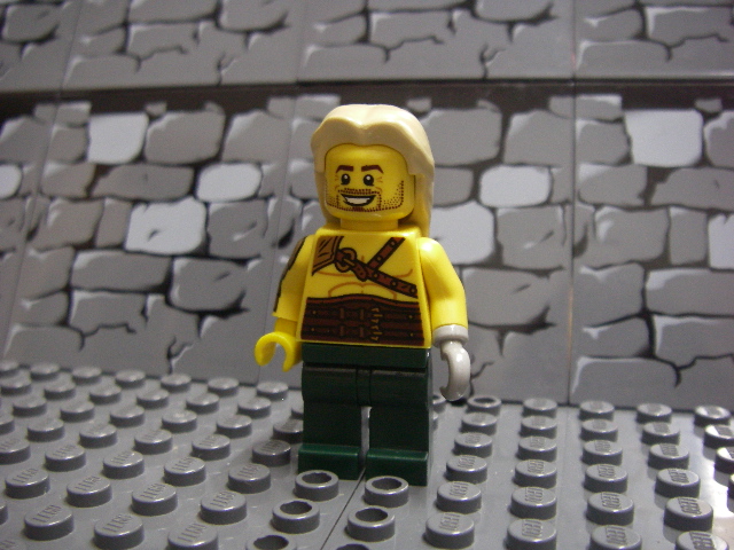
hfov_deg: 49.0
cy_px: 275
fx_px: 806
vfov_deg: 37.7
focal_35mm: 38
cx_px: 367
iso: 250
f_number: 3.3
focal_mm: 6.3
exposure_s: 1/4
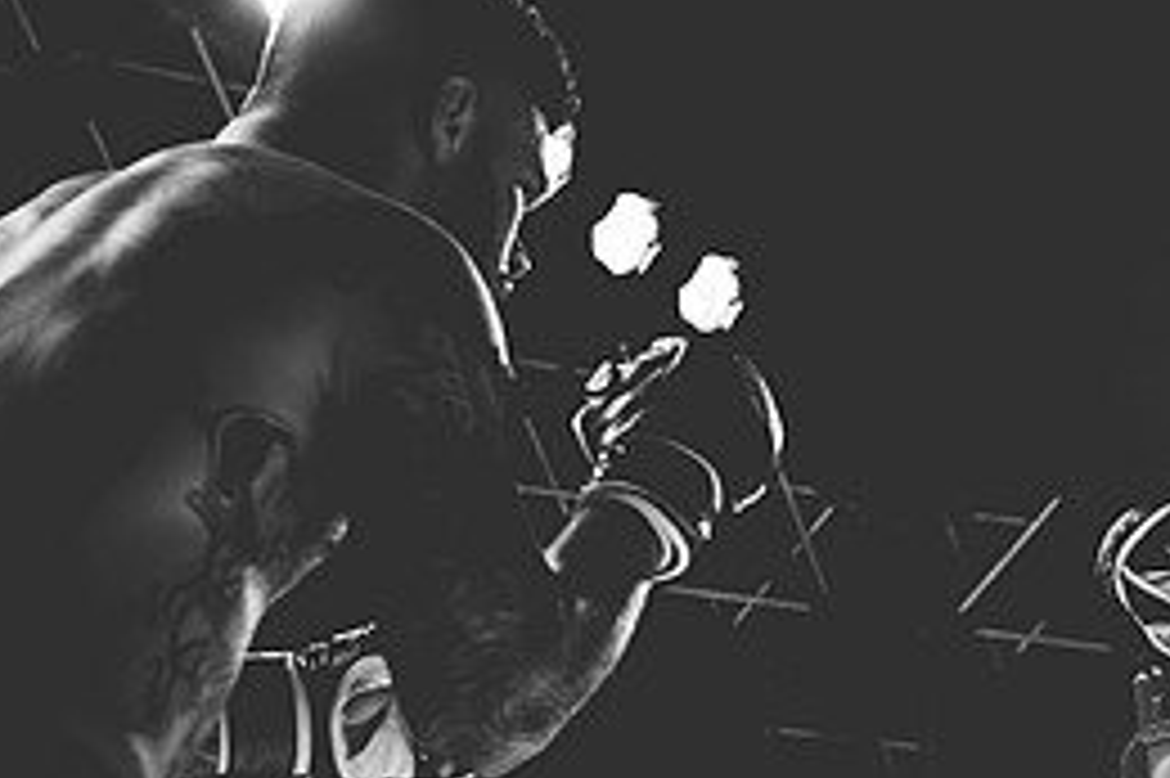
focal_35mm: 116
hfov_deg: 17.3
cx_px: 1134
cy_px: 805
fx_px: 3767
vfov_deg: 11.7
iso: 1600
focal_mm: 52
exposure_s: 1/640
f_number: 4.5
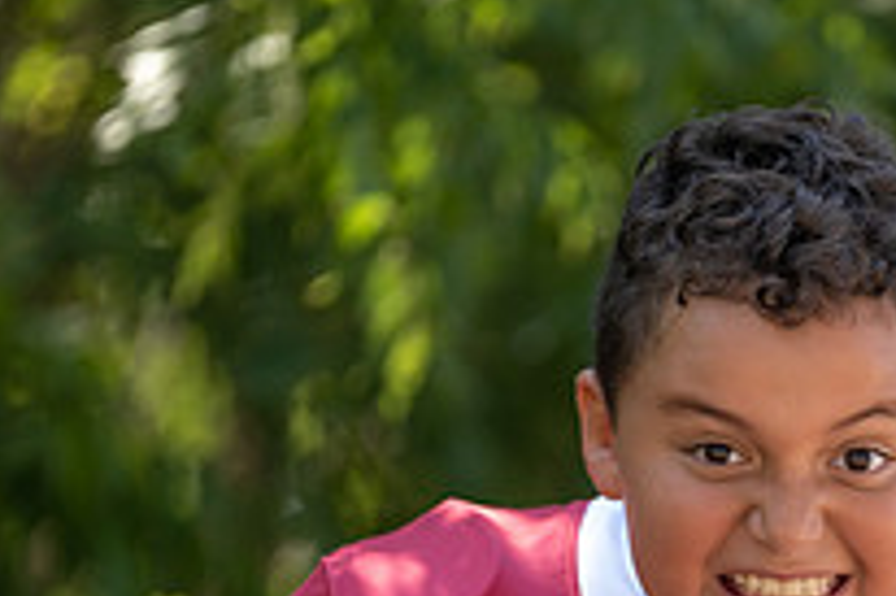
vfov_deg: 2.8
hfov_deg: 4.3
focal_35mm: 482
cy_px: 755
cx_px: 770
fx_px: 11987
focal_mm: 171
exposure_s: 1/320
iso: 80
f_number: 2.8
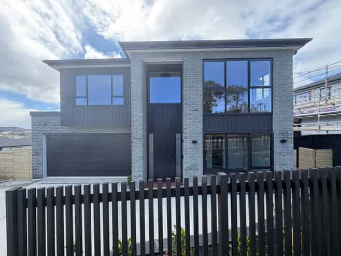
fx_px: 138
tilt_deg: +1.0
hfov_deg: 102.1
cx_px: 170
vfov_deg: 85.6
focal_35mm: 14
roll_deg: +0.5
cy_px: 128
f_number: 2.2
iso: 64
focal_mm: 2.22
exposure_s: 1/502
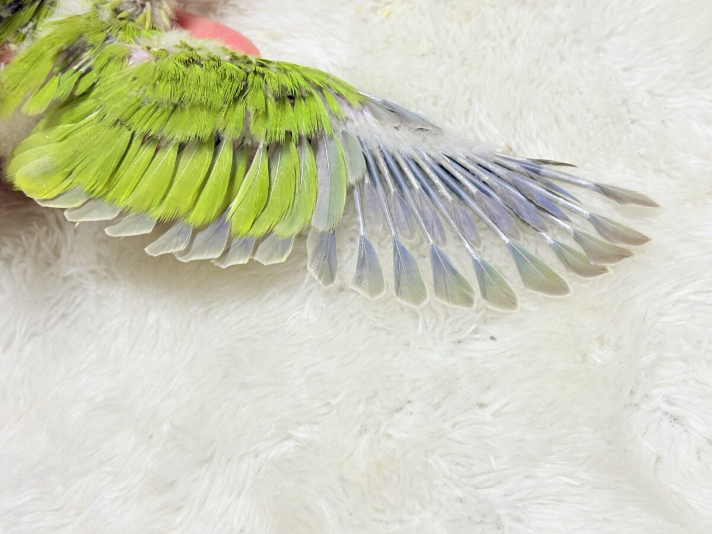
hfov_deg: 36.8
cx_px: 356
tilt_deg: -59.8
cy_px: 267
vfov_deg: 28.0
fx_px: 1070
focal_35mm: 52
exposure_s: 1/50
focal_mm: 5.96
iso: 40
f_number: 1.6
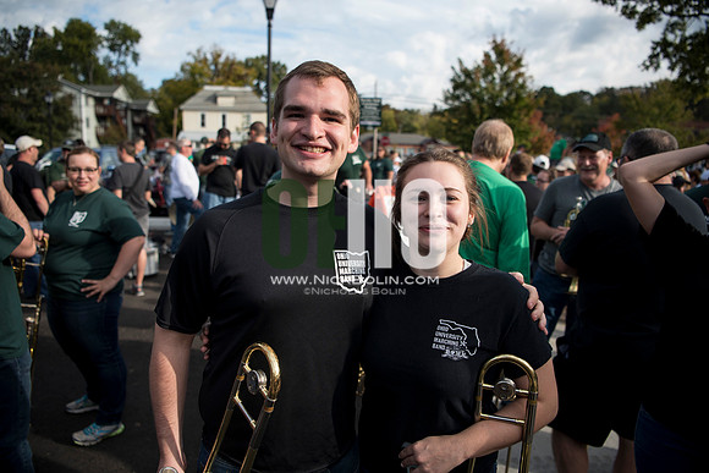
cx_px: 354
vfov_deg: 53.2
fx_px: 473
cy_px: 236
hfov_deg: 73.7
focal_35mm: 24
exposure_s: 1/2000
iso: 250
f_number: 2.8
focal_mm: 24
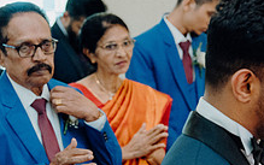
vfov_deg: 9.1
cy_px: 180
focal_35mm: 143
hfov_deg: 14.2
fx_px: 1029
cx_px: 301
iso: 2500
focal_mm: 53
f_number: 3.5
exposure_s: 1/250
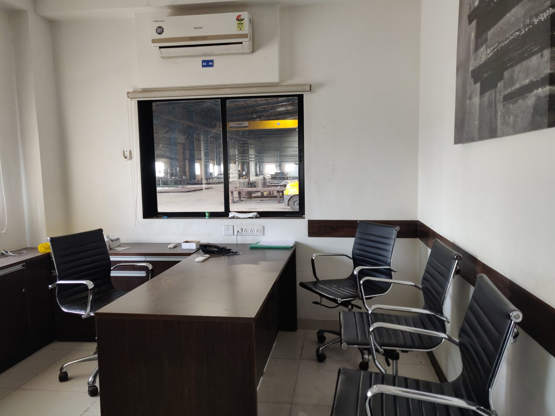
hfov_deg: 69.4
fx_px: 401
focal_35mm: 25
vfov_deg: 54.9
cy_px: 208
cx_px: 278
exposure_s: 1/33
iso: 640
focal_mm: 4.25
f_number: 1.7
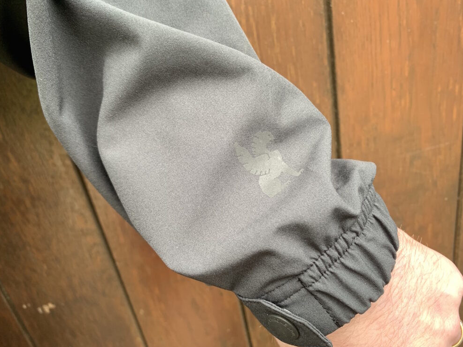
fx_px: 361
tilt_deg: -26.3
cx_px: 225
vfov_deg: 51.4
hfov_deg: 65.3
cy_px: 177
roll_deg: +11.6
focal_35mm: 27
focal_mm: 4.25
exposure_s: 1/77
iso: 100
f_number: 1.8
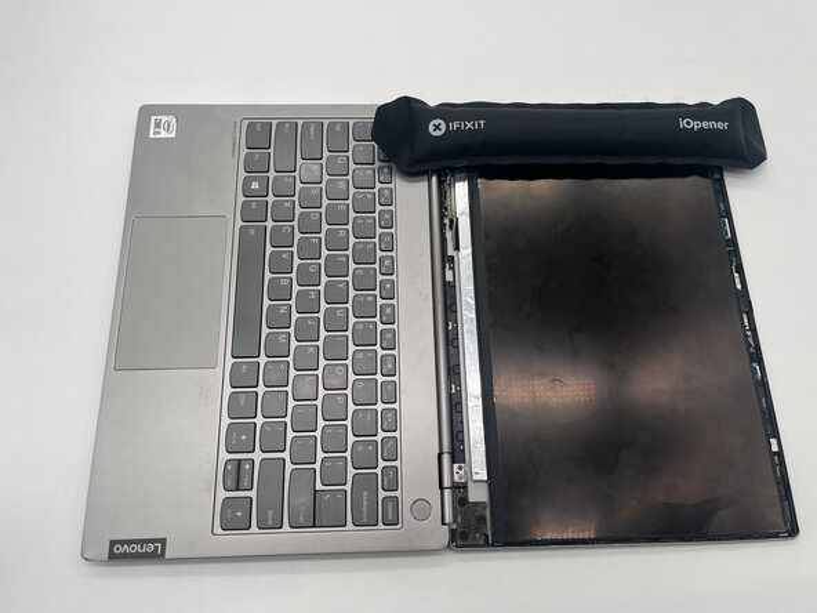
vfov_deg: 53.1
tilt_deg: -71.2
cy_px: 306
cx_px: 408
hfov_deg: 67.3
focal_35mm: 26
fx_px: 614
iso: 50
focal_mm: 5.1
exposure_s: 1/615
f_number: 1.6
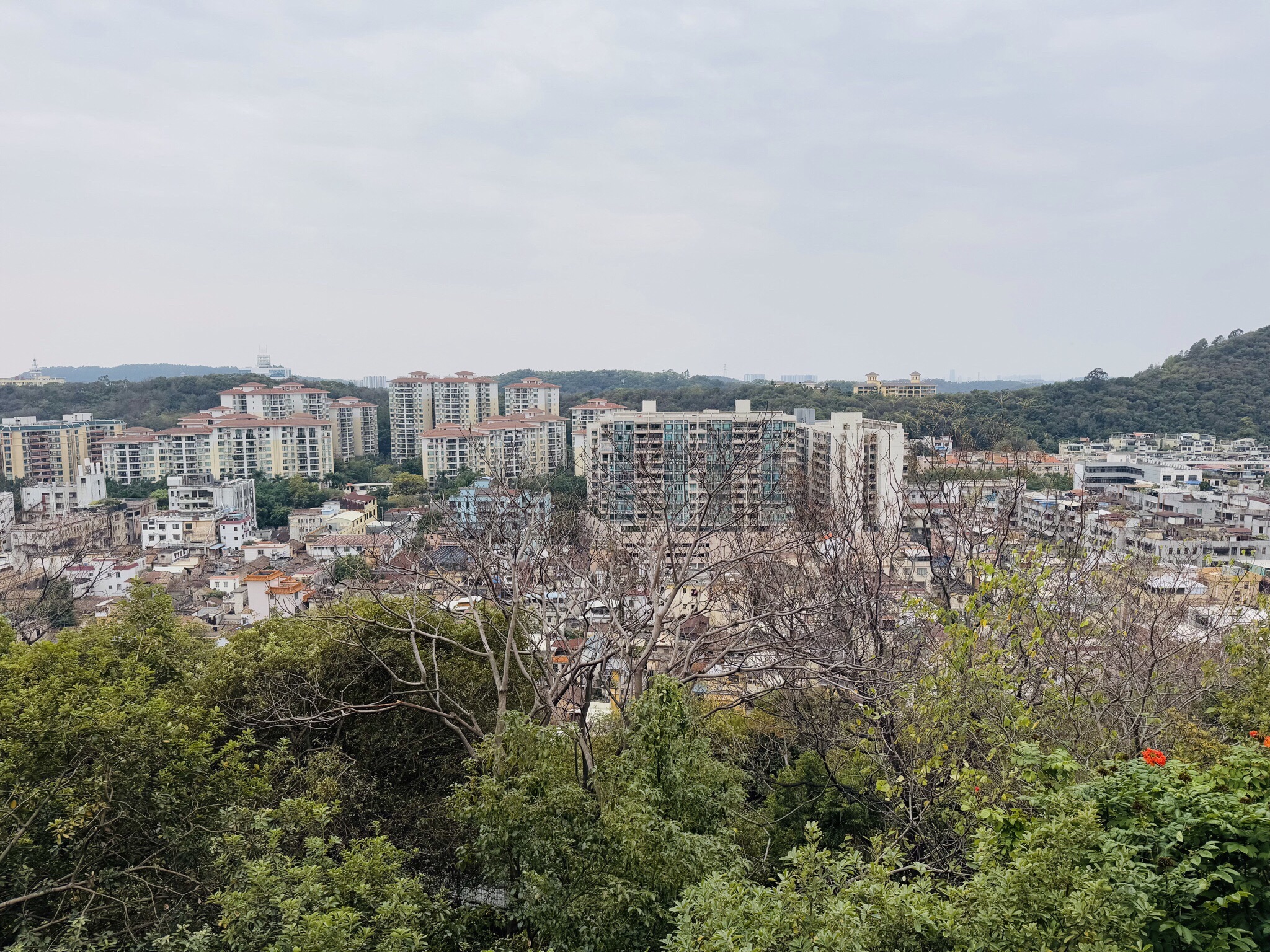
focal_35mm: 24
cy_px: 476
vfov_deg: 56.8
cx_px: 635
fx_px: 881
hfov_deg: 71.6
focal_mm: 6.76
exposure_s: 1/2833
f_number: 1.78
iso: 80
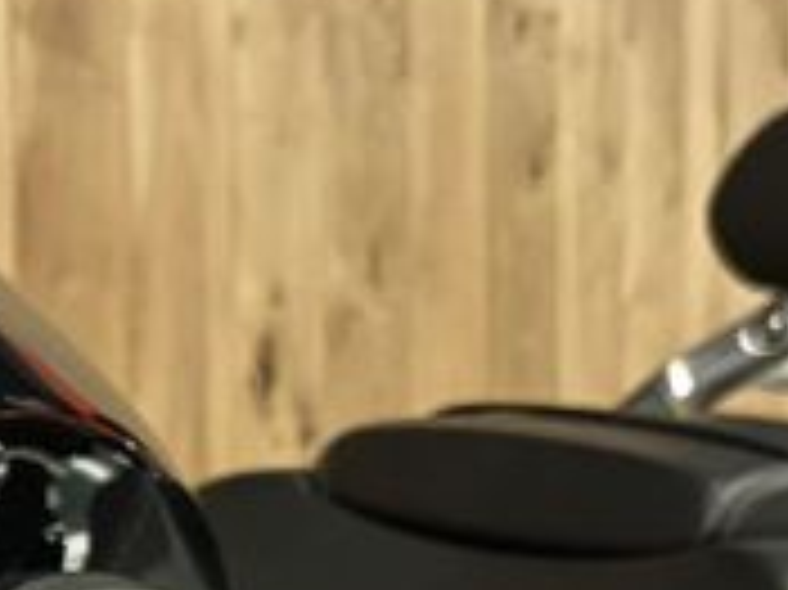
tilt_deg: -7.0
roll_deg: +1.1
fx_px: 2161
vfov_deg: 15.0
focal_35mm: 95
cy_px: 725
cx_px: -104
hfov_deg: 19.7
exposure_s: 1/14
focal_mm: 5.1
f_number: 1.6
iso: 1600
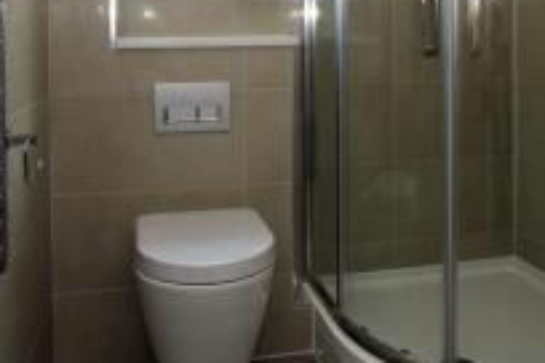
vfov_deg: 35.8
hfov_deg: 54.4
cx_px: 267
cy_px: 44
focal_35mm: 35
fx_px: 530
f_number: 4.5
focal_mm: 10
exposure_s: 1/80
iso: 800
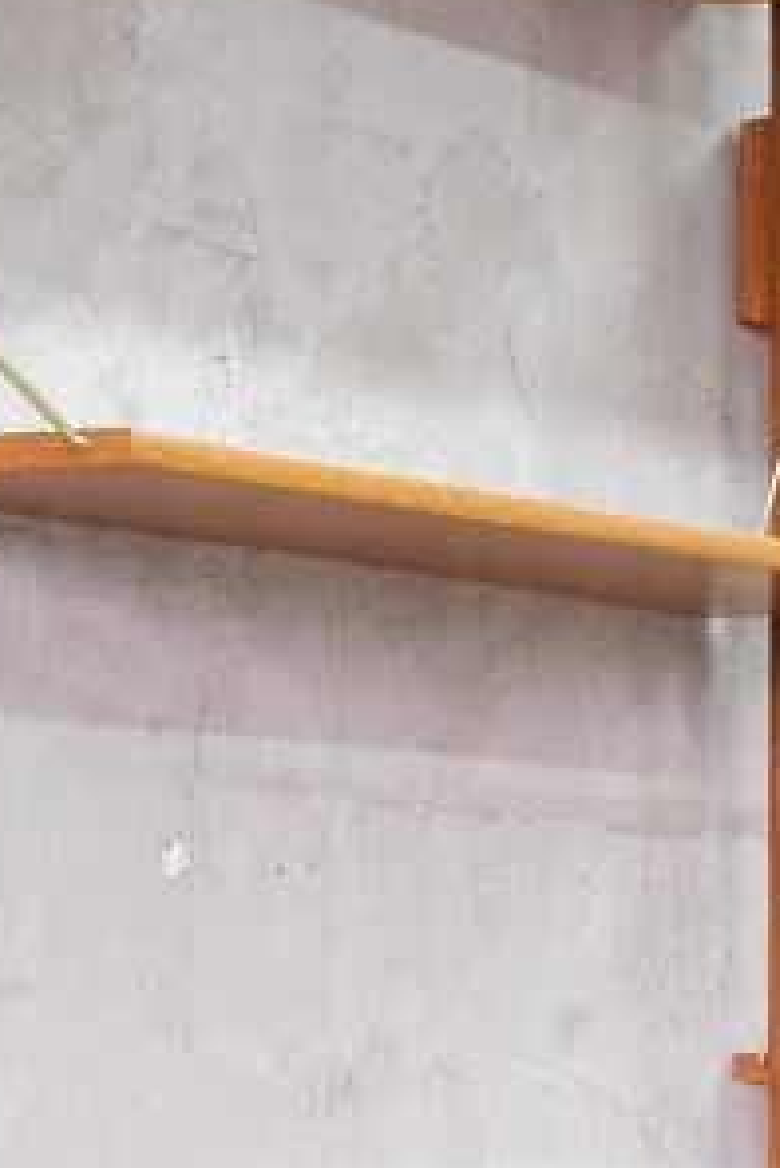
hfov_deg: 10.9
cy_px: 1196
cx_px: 796
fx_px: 4057
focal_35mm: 125
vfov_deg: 16.0
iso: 2000
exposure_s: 1/27
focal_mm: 19.2
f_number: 4
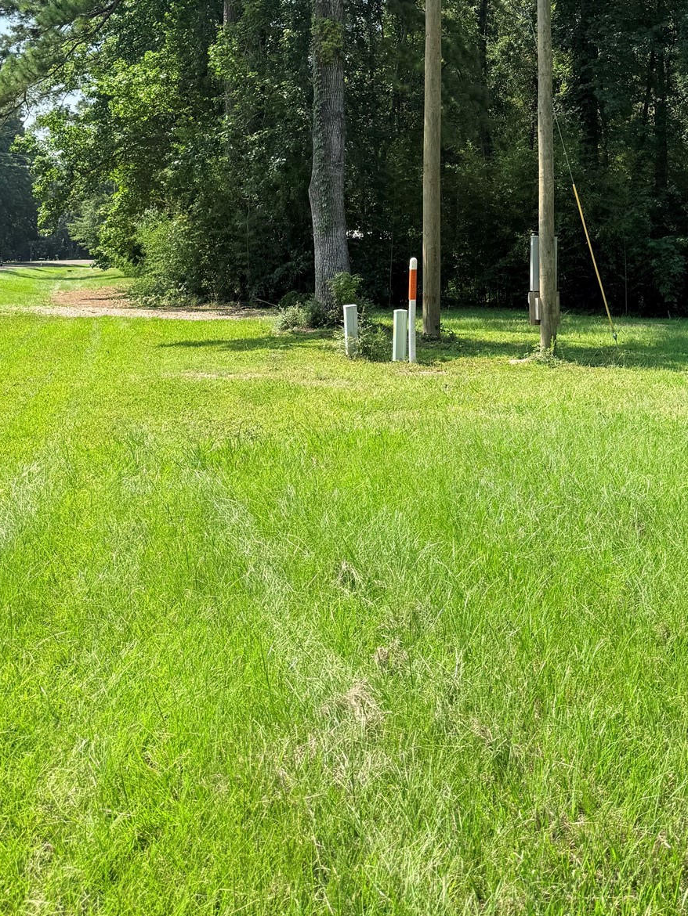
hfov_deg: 33.7
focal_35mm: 42
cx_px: 512
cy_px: 125
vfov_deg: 41.9
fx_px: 1113
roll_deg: -0.6
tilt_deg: +4.8
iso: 80
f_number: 1.78
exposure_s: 1/1585
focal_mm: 6.76
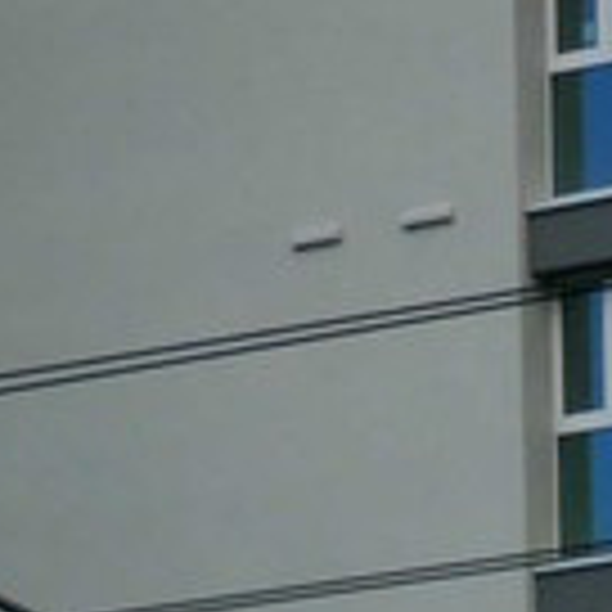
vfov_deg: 4.8
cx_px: 666
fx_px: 7181
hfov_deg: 4.9
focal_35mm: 359
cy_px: 1287
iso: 500
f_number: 4
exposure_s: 1/800
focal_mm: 17.3
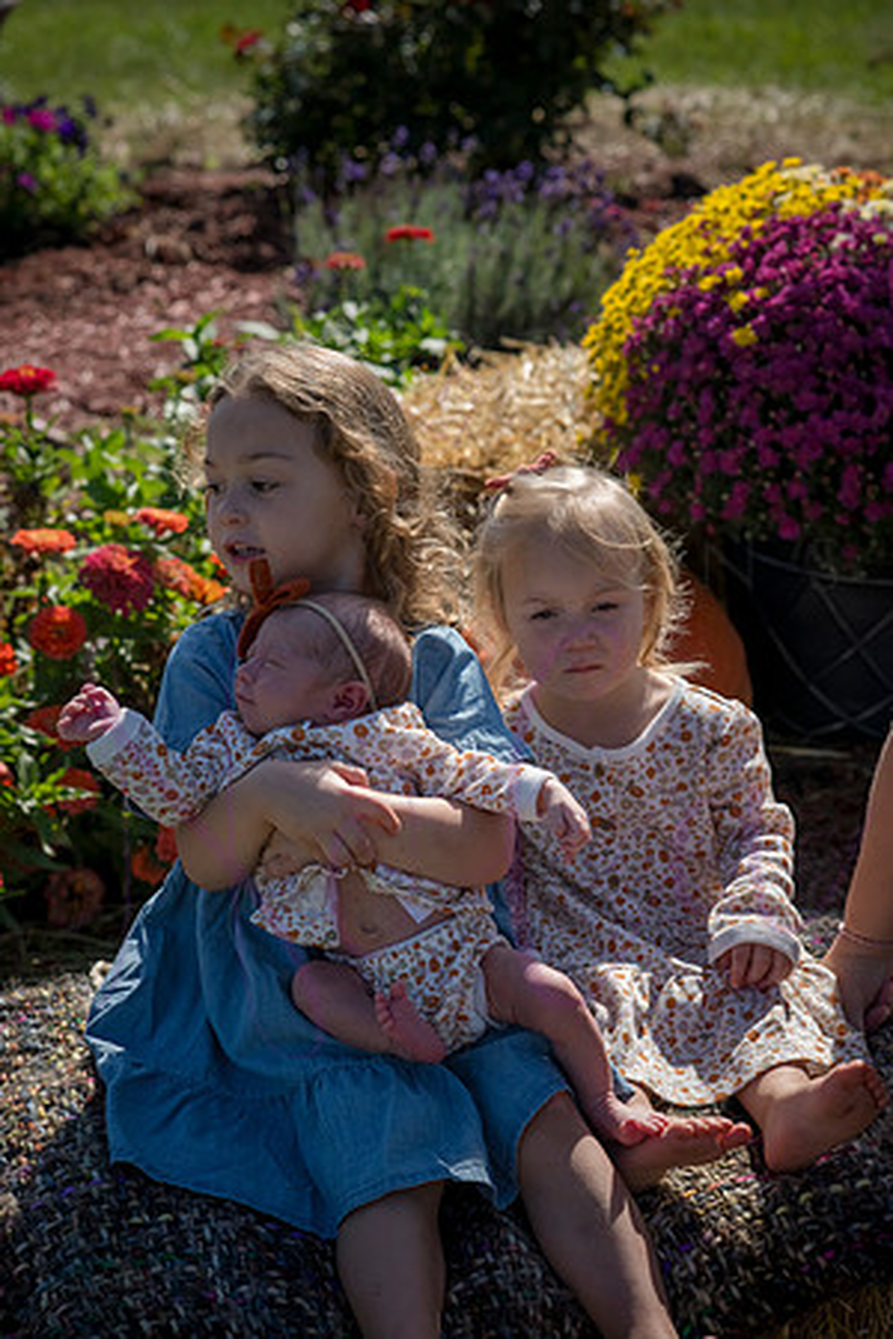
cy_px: 670
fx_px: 3162
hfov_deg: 16.1
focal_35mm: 85
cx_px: 446
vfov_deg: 23.9
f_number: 7.1
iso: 400
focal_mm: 85
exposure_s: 1/1250
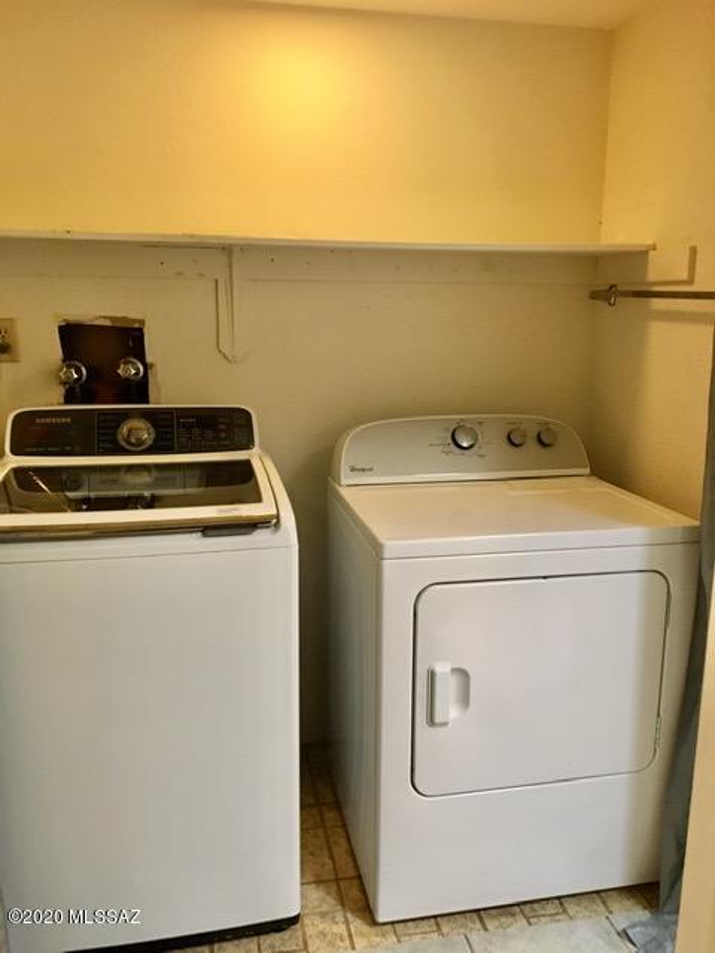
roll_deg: -0.9
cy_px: 476
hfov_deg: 48.2
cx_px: 358
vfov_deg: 61.7
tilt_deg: -13.9
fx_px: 799
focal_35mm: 29
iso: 200
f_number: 2.2
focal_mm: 4.15
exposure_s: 1/24
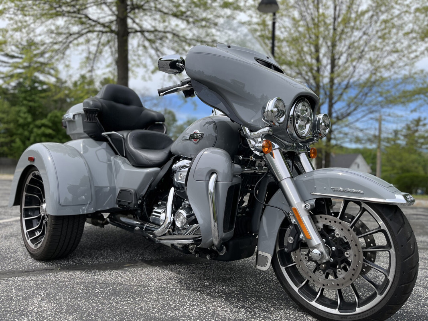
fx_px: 321
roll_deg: -0.6
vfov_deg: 53.1
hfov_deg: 67.3
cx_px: 214
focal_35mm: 26
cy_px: 160
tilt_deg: -1.6
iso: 50
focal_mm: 5.1
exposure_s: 1/2358
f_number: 1.6
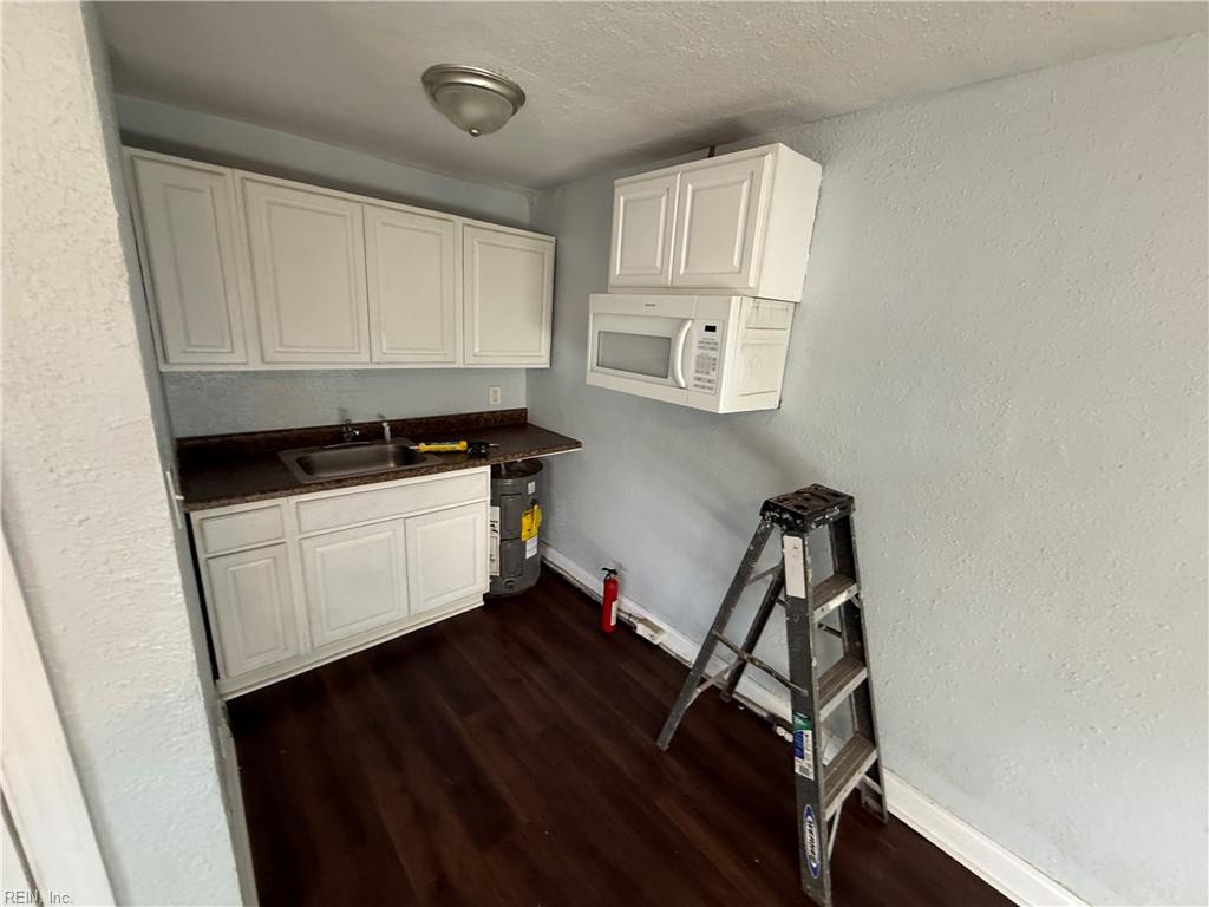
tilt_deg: -15.4
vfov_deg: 85.7
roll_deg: -4.3
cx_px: 604
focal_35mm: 14
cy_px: 454
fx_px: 489
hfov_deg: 102.1
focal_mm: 2.22
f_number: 2.2
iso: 250
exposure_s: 1/99
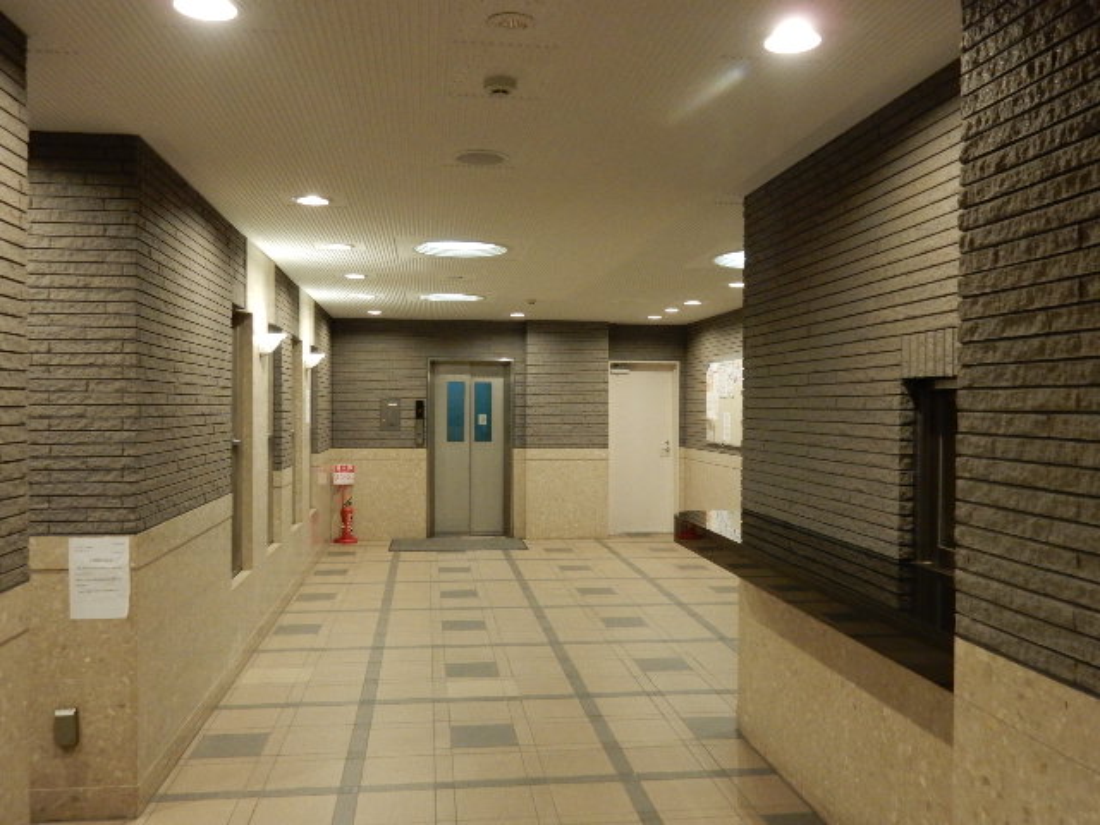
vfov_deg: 46.8
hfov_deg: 60.0
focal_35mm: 30
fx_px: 953
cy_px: 412
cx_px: 550
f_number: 4
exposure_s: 1/15
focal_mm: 5.4
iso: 400
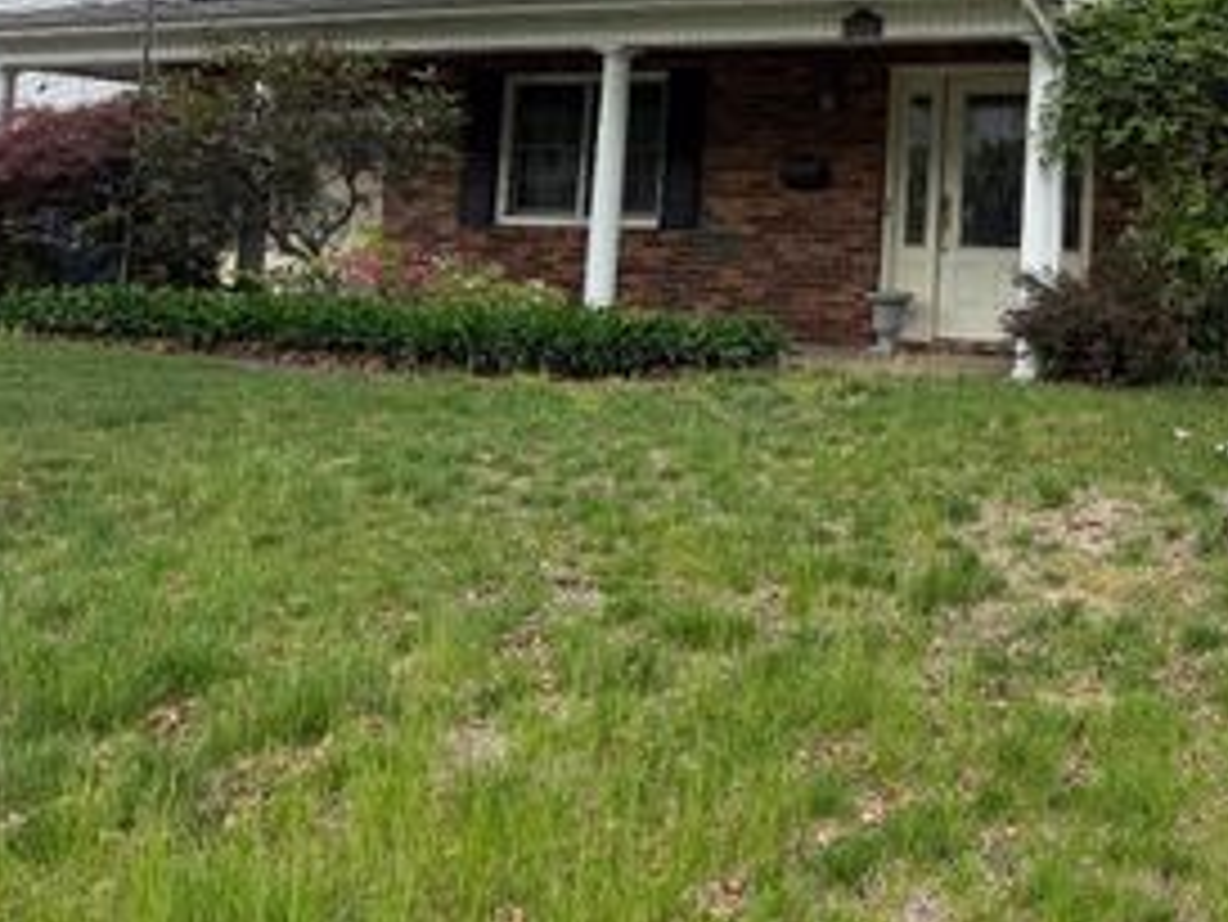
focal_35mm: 44
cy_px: 119
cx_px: 1075
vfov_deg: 31.6
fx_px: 1562
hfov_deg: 40.1
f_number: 1.78
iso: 100
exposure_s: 1/1493
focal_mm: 6.76
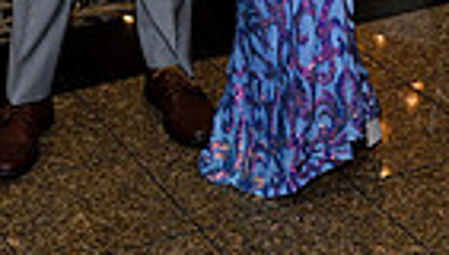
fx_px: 1670
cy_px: -357
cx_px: 204
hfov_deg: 15.3
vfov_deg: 8.1
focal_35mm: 140
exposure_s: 1/125
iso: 3200
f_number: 7.1
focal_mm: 42
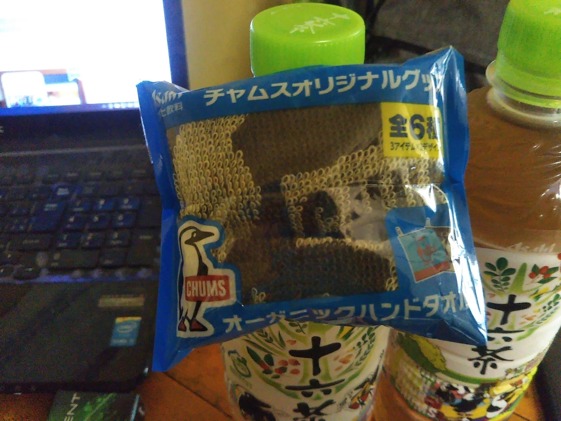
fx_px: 486
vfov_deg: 46.8
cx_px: 280
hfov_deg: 60.0
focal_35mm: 30
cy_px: 210
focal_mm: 4
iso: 836
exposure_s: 1/23
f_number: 2.2
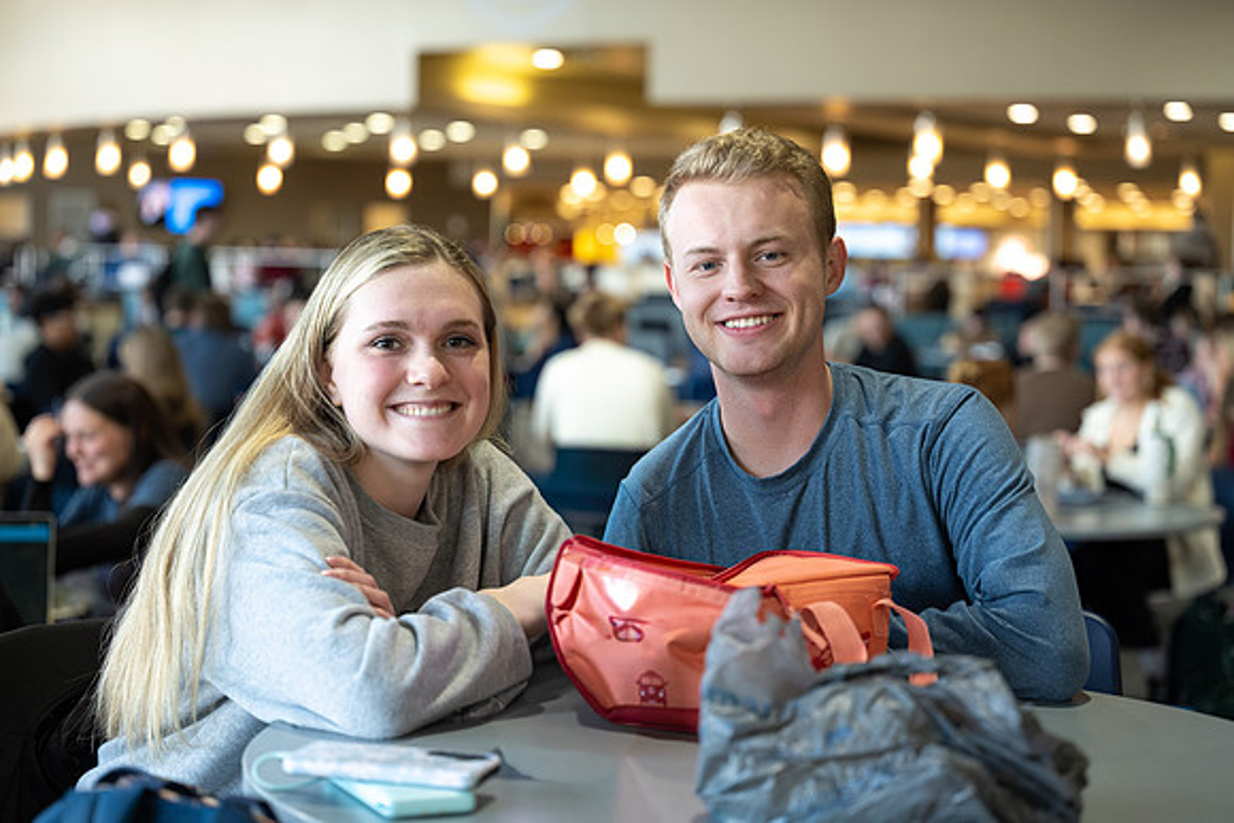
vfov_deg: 19.5
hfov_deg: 28.8
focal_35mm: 70
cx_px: 617
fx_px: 2400
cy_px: 412
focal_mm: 70
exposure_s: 1/100
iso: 400
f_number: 3.2
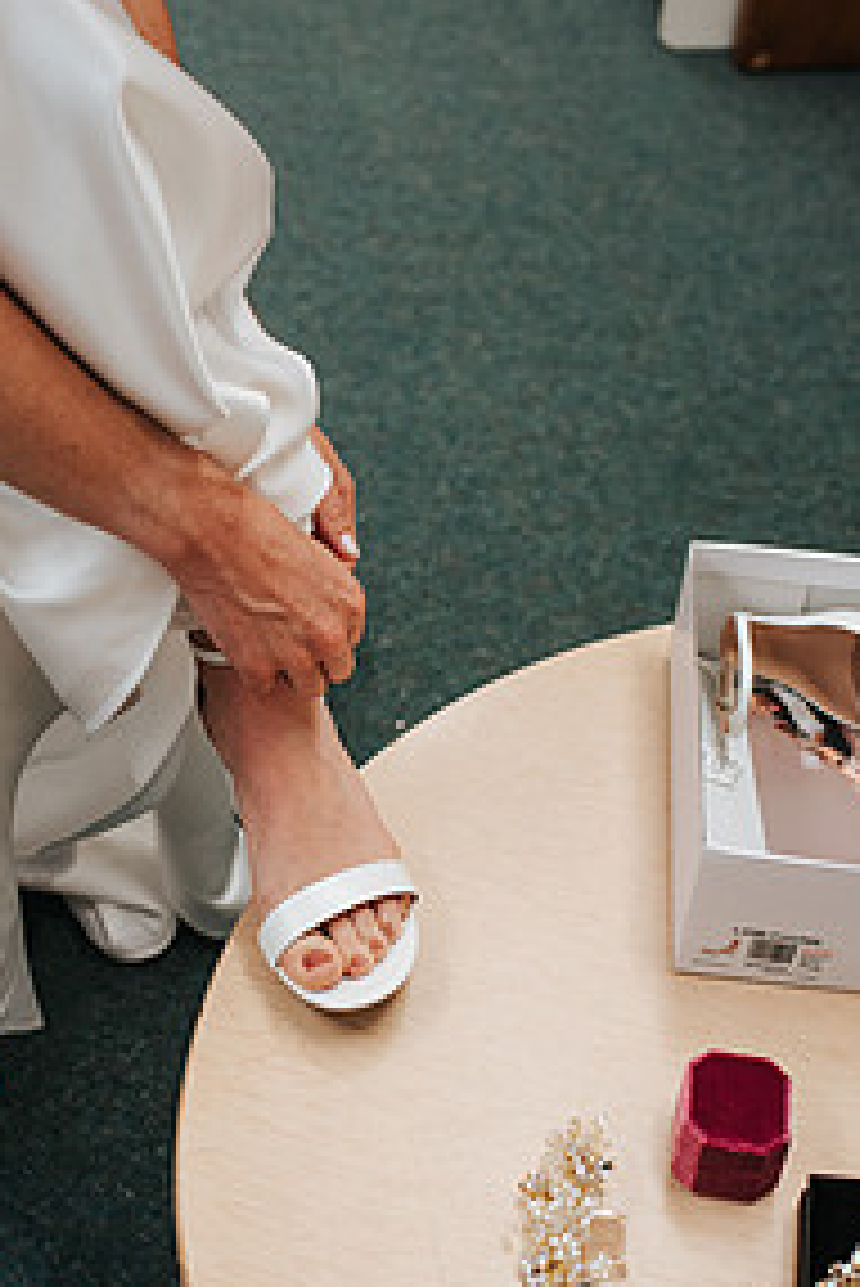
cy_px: 747
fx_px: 1968
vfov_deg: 36.1
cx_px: 297
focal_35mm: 55
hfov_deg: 24.5
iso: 900
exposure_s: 1/125
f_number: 3.2
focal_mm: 35
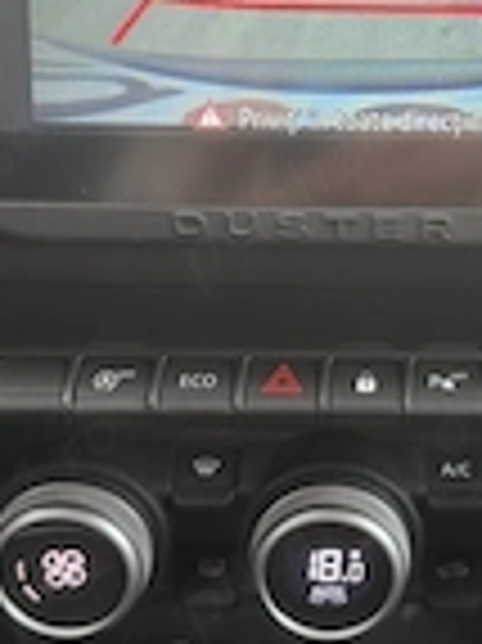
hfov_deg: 21.5
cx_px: 414
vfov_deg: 28.8
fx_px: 1246
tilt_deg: -30.2
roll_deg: -2.2
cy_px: 225
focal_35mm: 67
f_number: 1.78
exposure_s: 1/81
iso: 200
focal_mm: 6.76
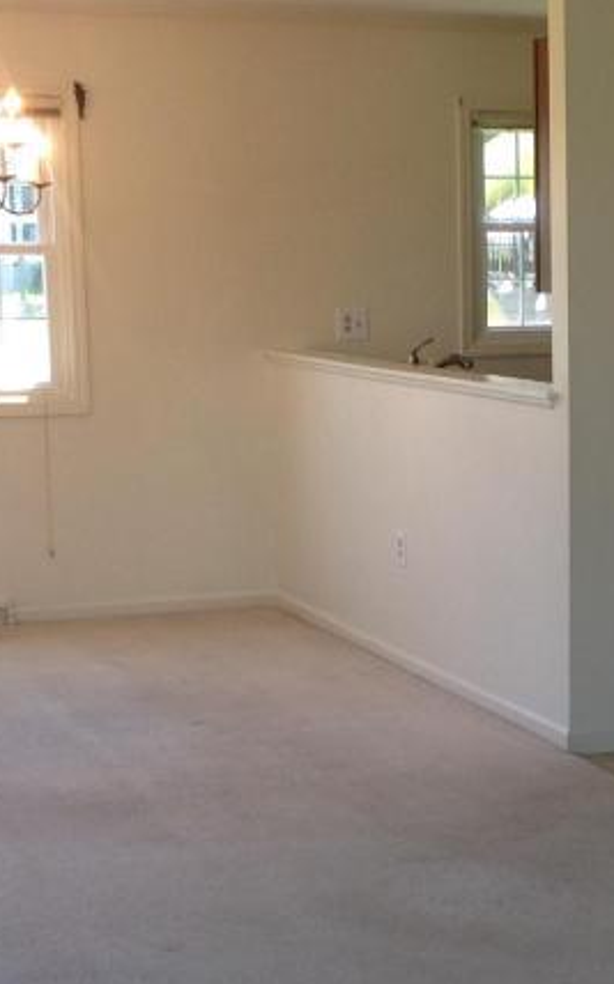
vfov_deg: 23.3
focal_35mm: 89
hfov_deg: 14.5
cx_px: 540
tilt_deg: -7.7
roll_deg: -0.4
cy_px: 584
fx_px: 2386
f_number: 2.4
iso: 50
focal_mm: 4.28
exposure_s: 1/60
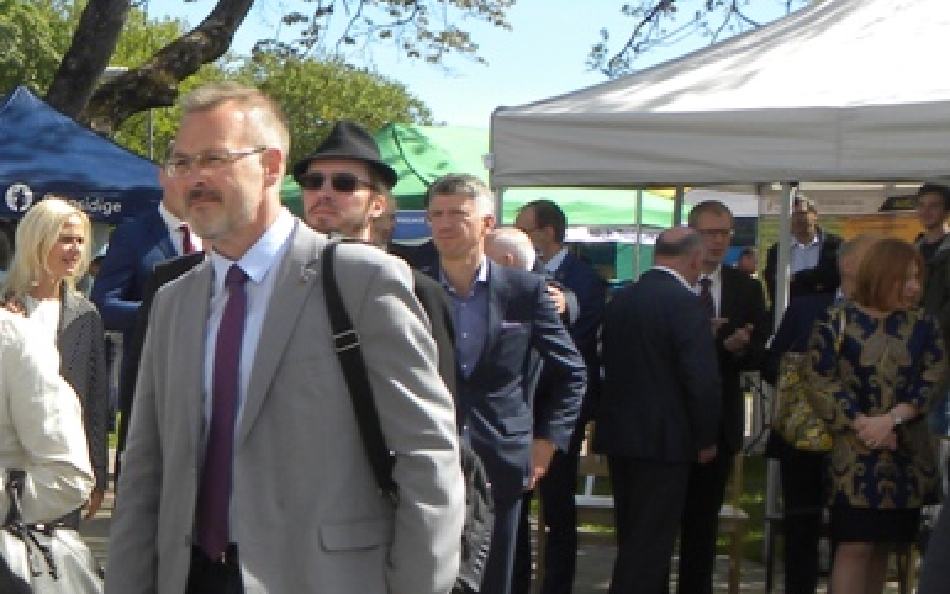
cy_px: 500
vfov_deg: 14.0
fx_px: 2409
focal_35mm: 93
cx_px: -249
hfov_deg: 20.6
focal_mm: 5.9
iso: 64
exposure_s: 1/199
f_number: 5
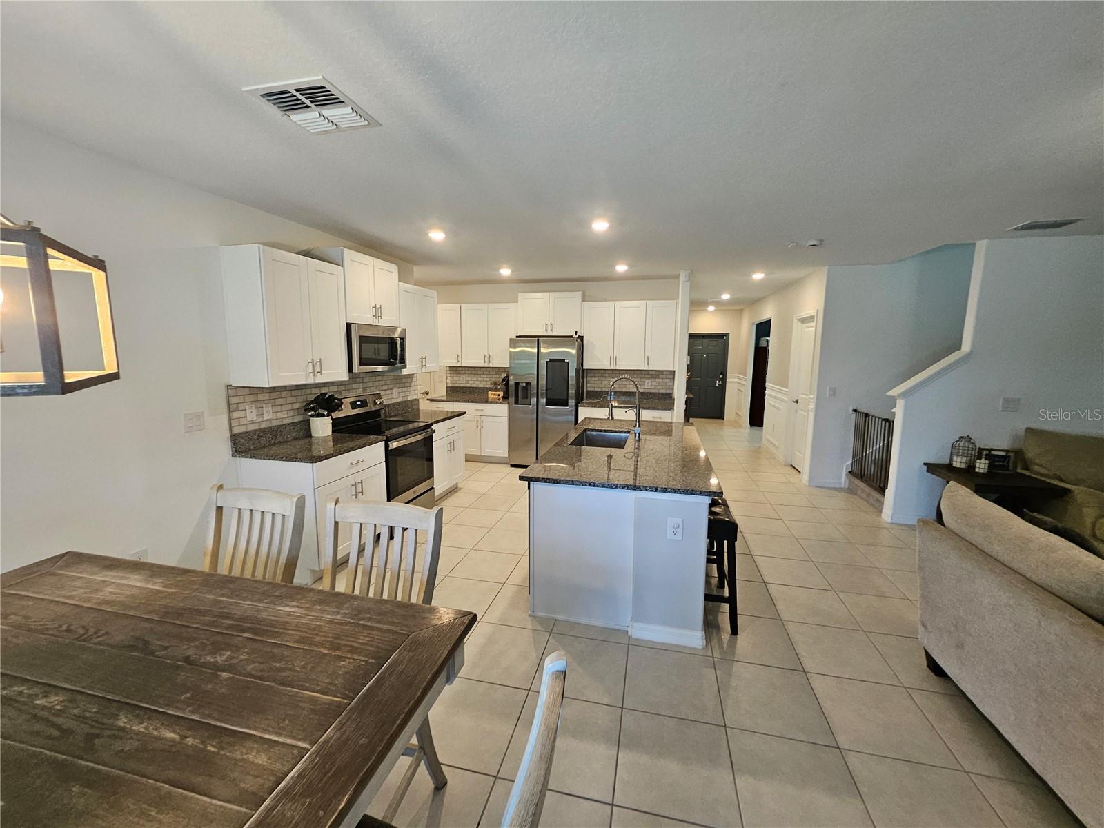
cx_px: 552
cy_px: 414
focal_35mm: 13
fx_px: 415
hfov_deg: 106.2
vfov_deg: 89.9
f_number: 2.2
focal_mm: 1.7
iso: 160
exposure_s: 1/60
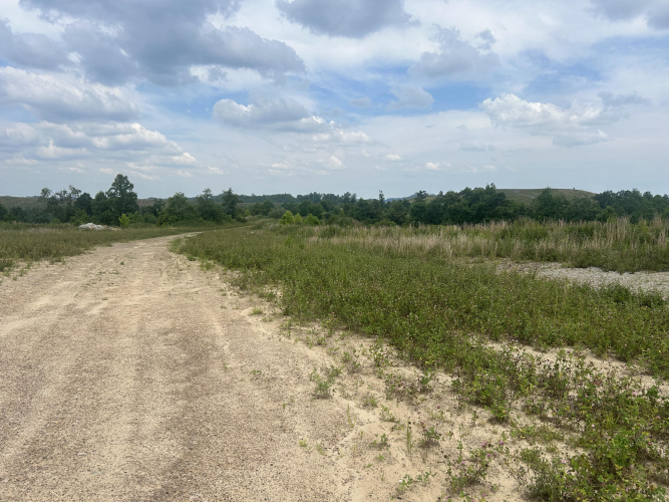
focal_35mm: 26
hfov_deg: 67.3
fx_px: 502
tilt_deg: -5.9
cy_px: 251
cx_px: 334
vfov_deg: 53.0
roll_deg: -0.8
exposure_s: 1/4630
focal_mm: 5.7
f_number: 1.5
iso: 50
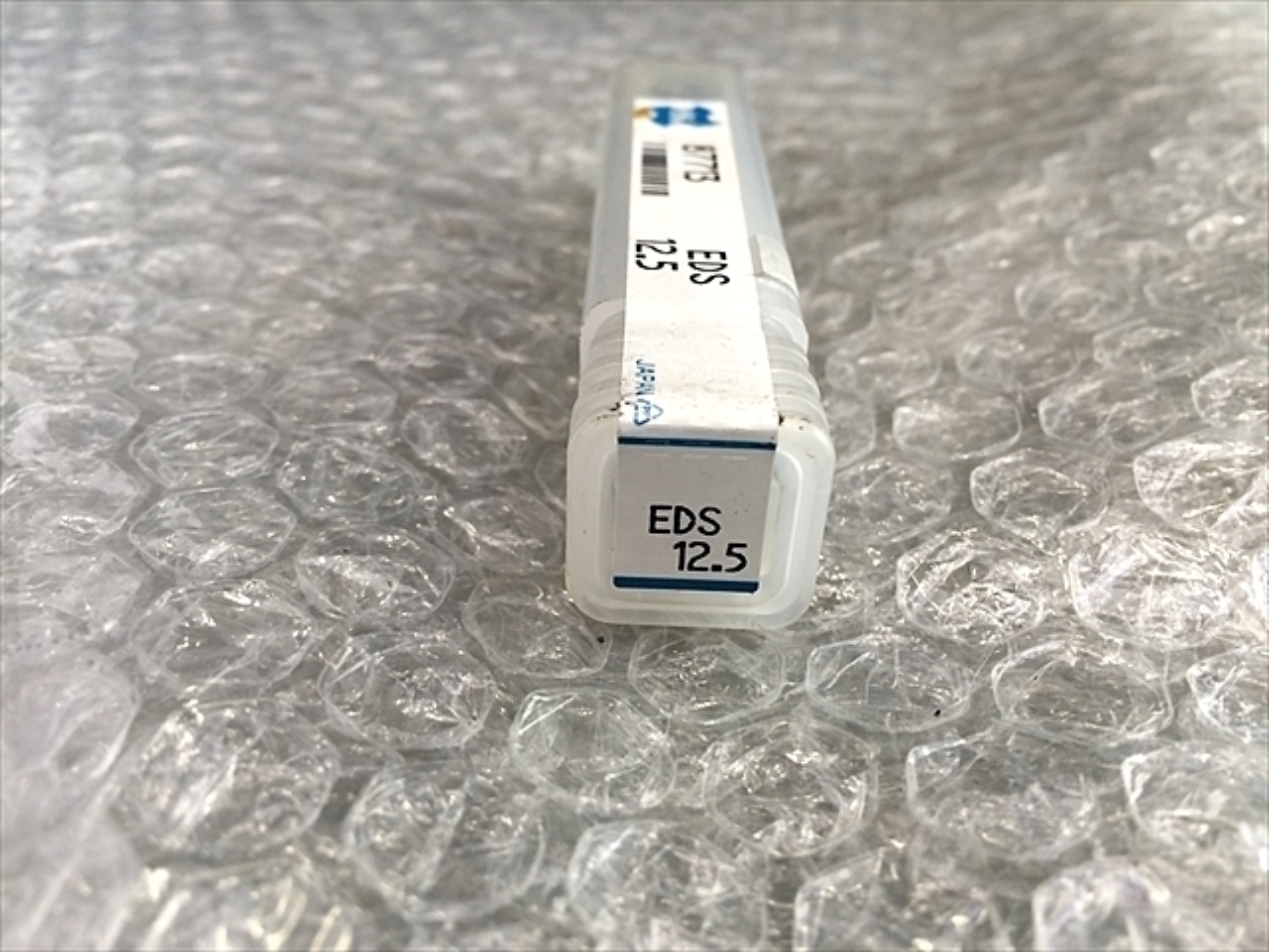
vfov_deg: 48.2
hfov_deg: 61.7
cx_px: 634
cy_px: 476
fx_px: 1063
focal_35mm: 29
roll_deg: +0.2
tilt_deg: -35.9
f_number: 2.2
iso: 50
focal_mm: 4.15
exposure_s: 1/30
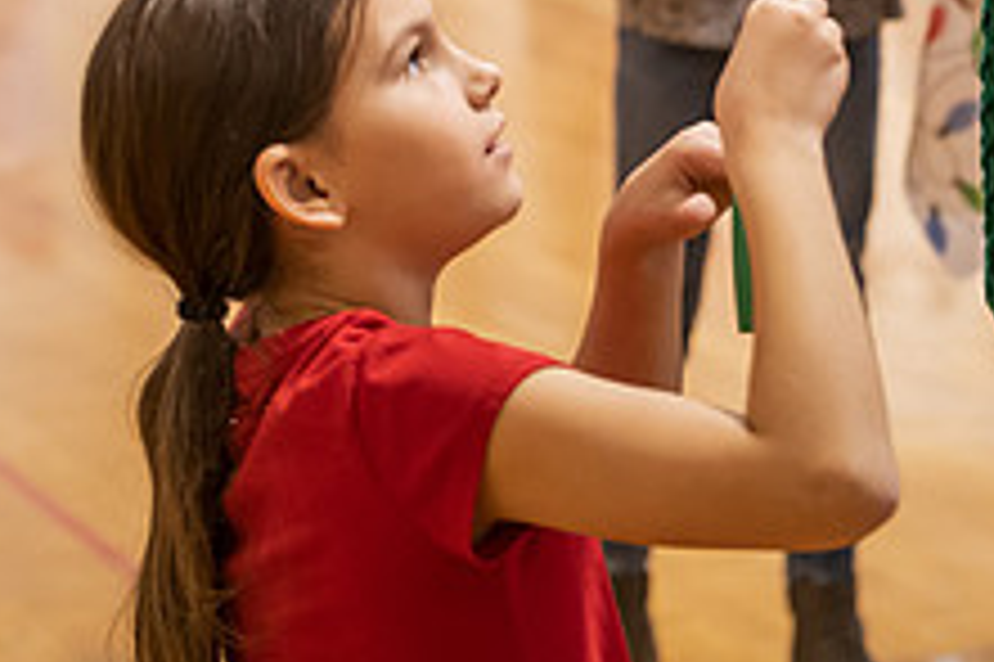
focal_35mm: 184
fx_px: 5077
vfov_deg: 7.4
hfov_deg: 11.2
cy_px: -196
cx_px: 729
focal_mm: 70
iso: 1600
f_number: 3.2
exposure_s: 1/200
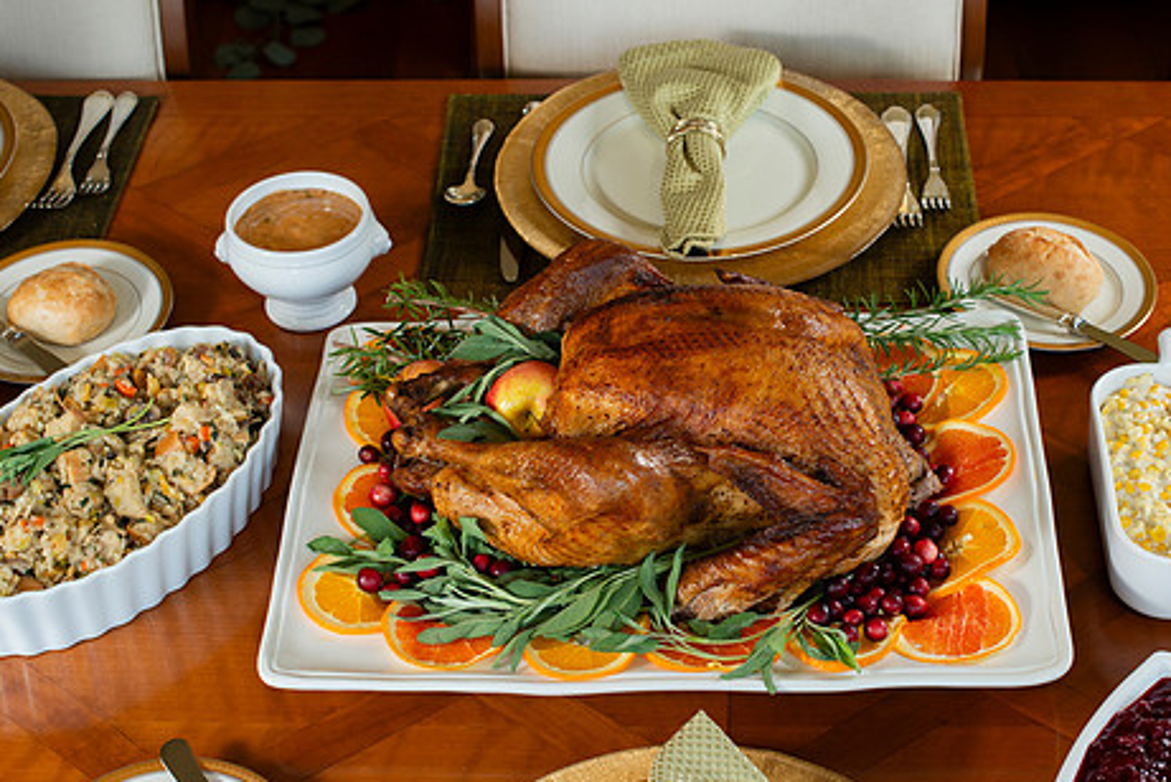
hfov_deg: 29.5
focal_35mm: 68
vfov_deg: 20.0
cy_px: 427
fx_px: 2213
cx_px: 734
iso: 200
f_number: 6.3
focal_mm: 50
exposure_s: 1/60
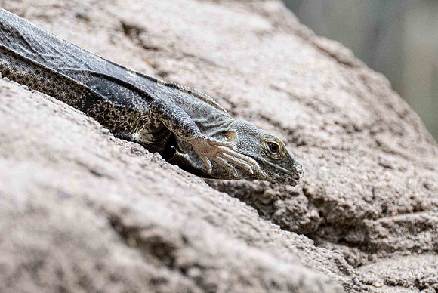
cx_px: 164
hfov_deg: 2.2
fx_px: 11360
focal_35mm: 933
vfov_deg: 1.5
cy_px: 142
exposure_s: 1/2500
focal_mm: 400
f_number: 6.3
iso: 2000
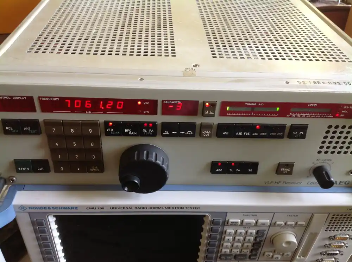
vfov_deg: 40.6
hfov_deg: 52.7
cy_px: 131
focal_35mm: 35
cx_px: 176
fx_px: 355
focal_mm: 4.28
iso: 64
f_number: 2.4
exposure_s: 1/24
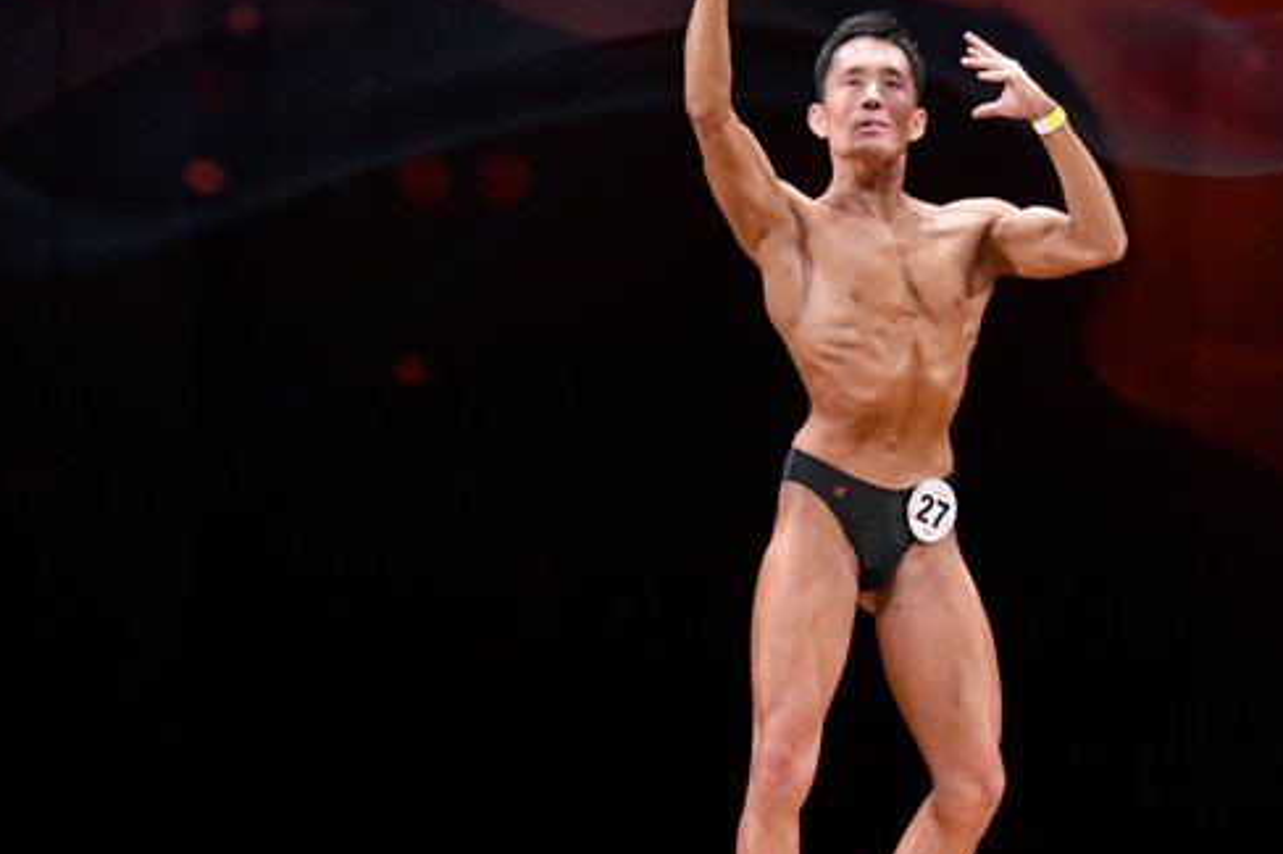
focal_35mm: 357
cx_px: 864
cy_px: 434
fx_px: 12718
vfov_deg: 3.8
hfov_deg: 5.8
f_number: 5.6
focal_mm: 150
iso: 3200
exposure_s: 1/400
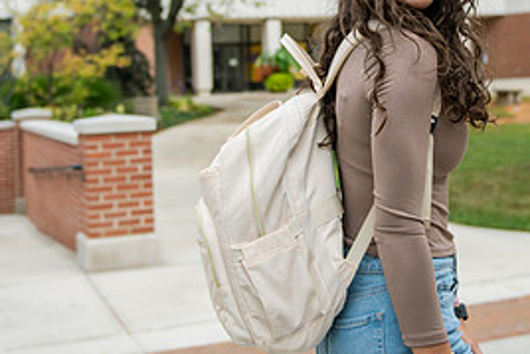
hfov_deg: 29.9
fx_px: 987
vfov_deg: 19.9
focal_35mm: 67
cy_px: 23
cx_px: 338
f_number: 2.8
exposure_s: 1/800
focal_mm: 31
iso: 100
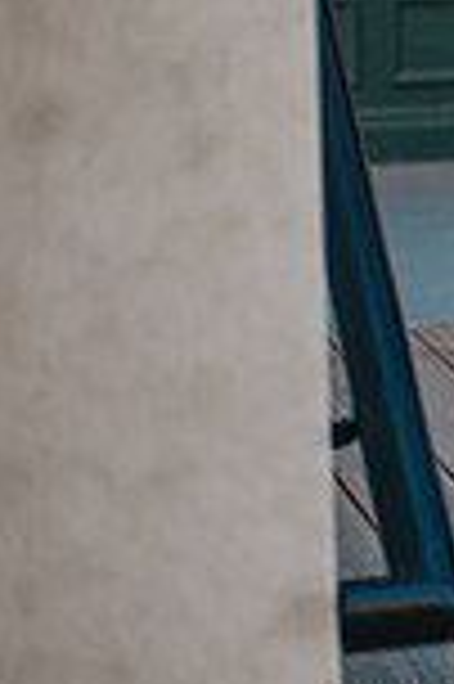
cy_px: 109
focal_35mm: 148
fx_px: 2806
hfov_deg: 8.1
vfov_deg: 13.8
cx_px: 1279
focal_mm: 35
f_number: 1.8
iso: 400
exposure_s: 1/640
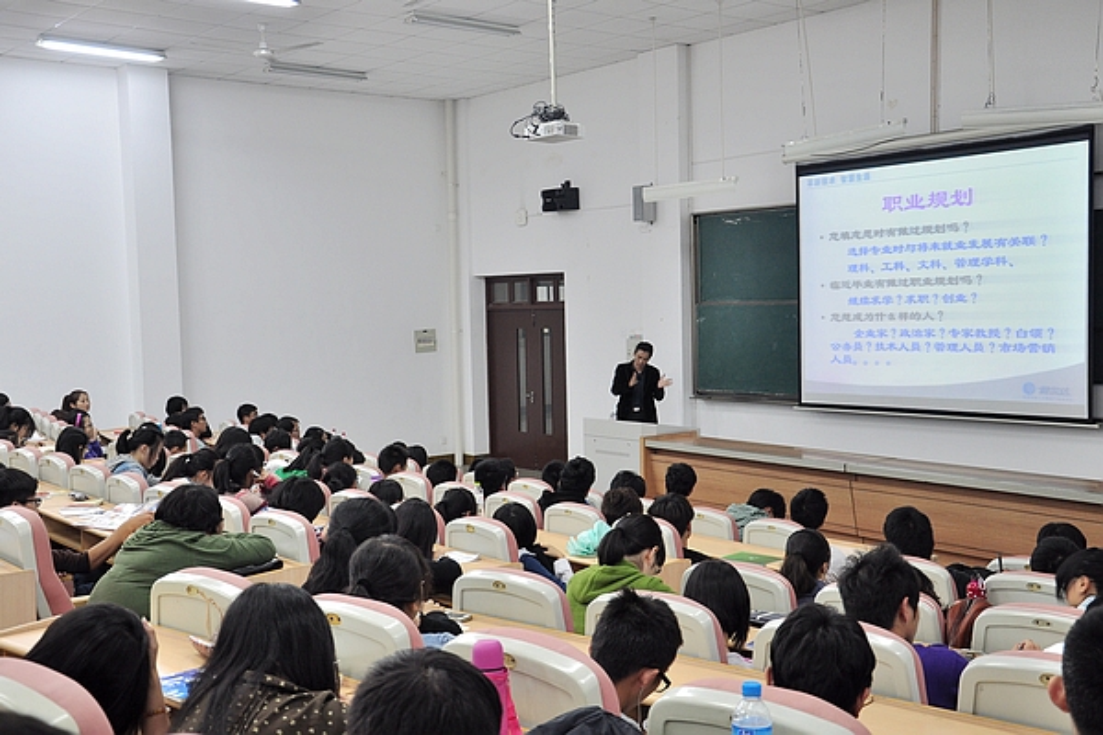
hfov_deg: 49.6
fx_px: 1195
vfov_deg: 34.2
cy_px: 368
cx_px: 552
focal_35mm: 39
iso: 320
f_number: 4.5
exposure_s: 1/20
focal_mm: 26
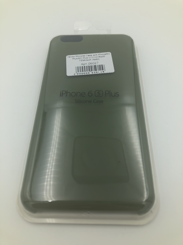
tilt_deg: -59.7
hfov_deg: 49.7
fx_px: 197
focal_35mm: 28
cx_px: 92
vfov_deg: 63.4
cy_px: 122
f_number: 1.8
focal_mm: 3.99
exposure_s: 1/510
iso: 20
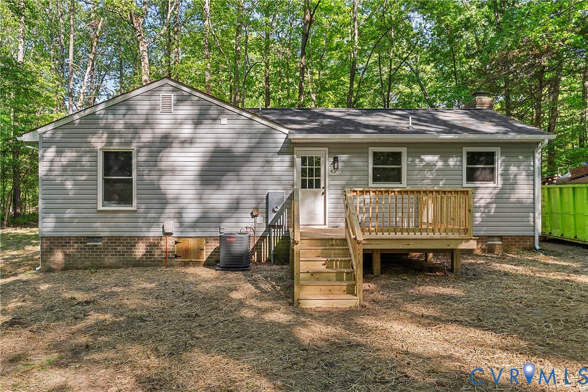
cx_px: 294
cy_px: 196
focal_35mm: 24
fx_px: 400
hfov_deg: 72.6
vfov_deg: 52.2
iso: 100
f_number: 8
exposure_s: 1/15
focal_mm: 24.5
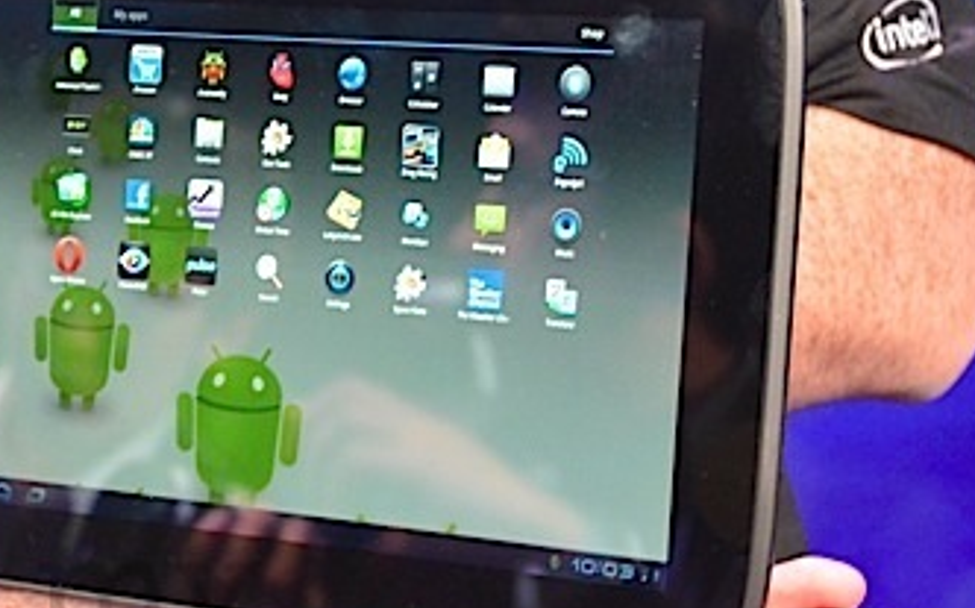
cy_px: 251
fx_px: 3558
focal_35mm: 134
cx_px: 355
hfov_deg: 15.6
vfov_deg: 9.8
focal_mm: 52
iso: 4000
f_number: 10
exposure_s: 1/30
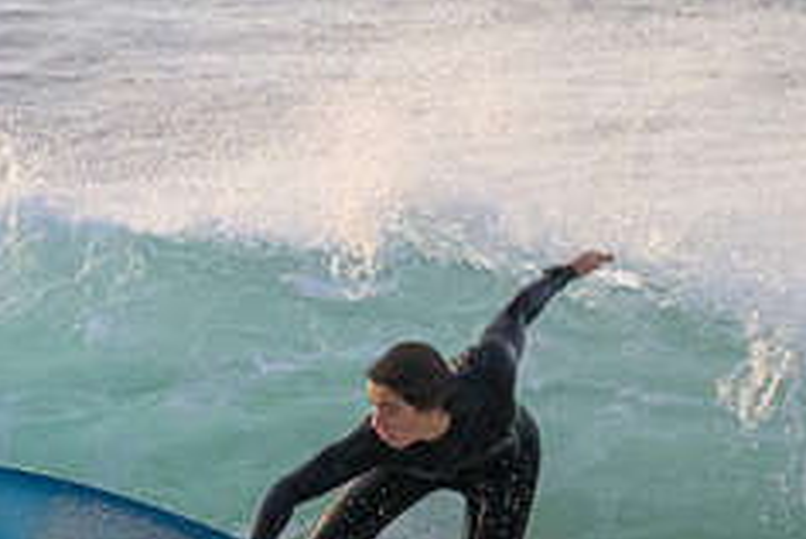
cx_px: 109
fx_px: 60322
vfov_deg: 0.5
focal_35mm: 2691
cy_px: 412
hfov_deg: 0.8
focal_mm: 800
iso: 4500
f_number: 11
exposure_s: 1/1600
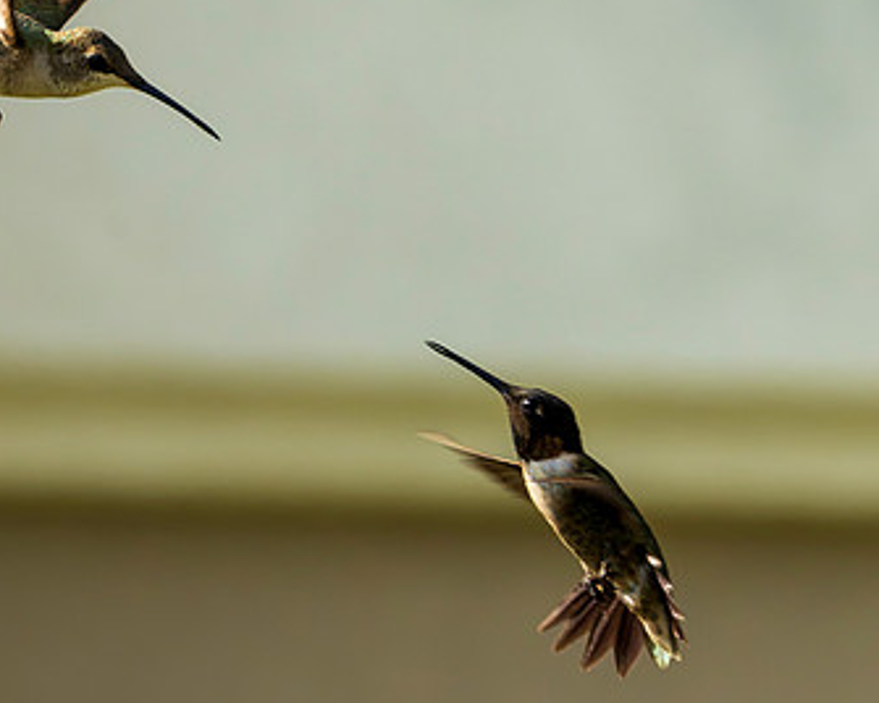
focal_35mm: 1659
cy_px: 40
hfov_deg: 1.2
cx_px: 383
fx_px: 43159
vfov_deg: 0.9
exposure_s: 1/2500
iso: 1000
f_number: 6.3
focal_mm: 600
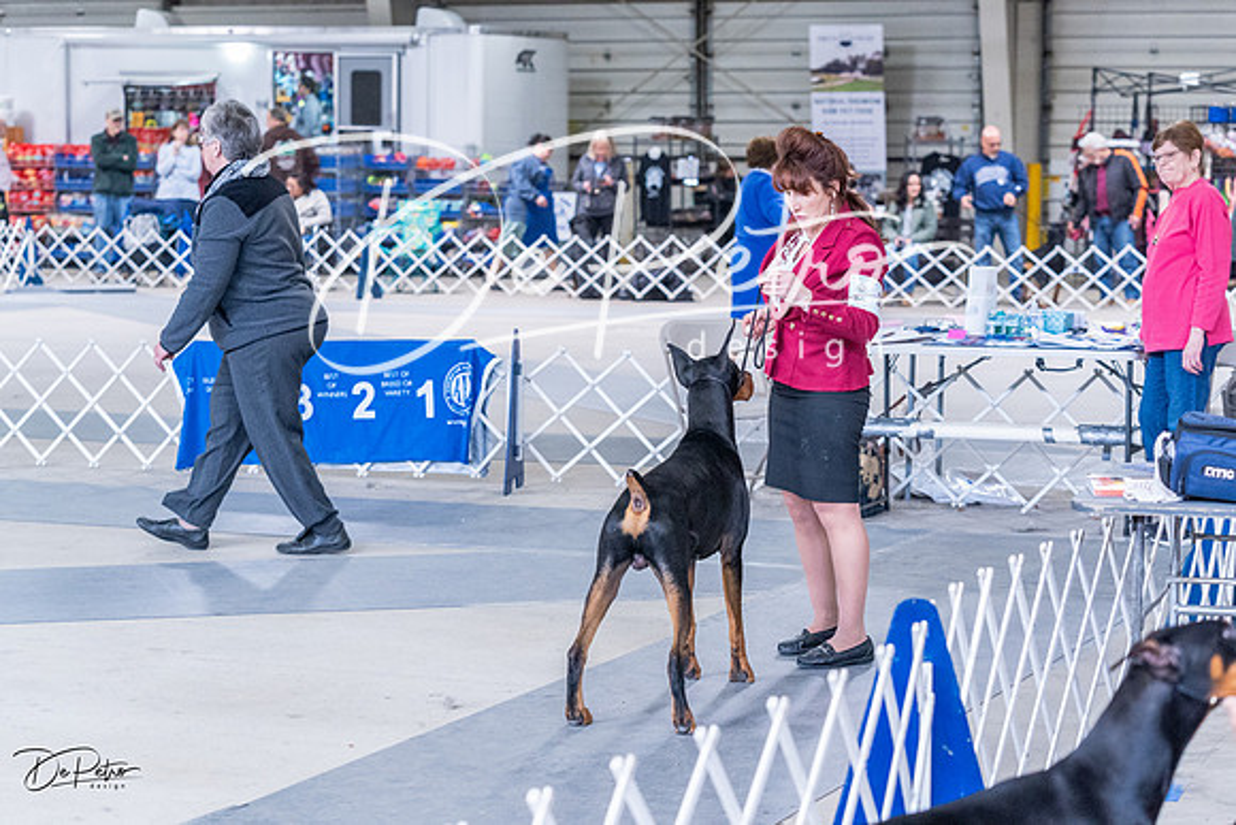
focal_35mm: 85
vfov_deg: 16.1
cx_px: 618
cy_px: 412
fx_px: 2919
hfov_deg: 23.9
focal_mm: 85
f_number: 4
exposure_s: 1/400
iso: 6400
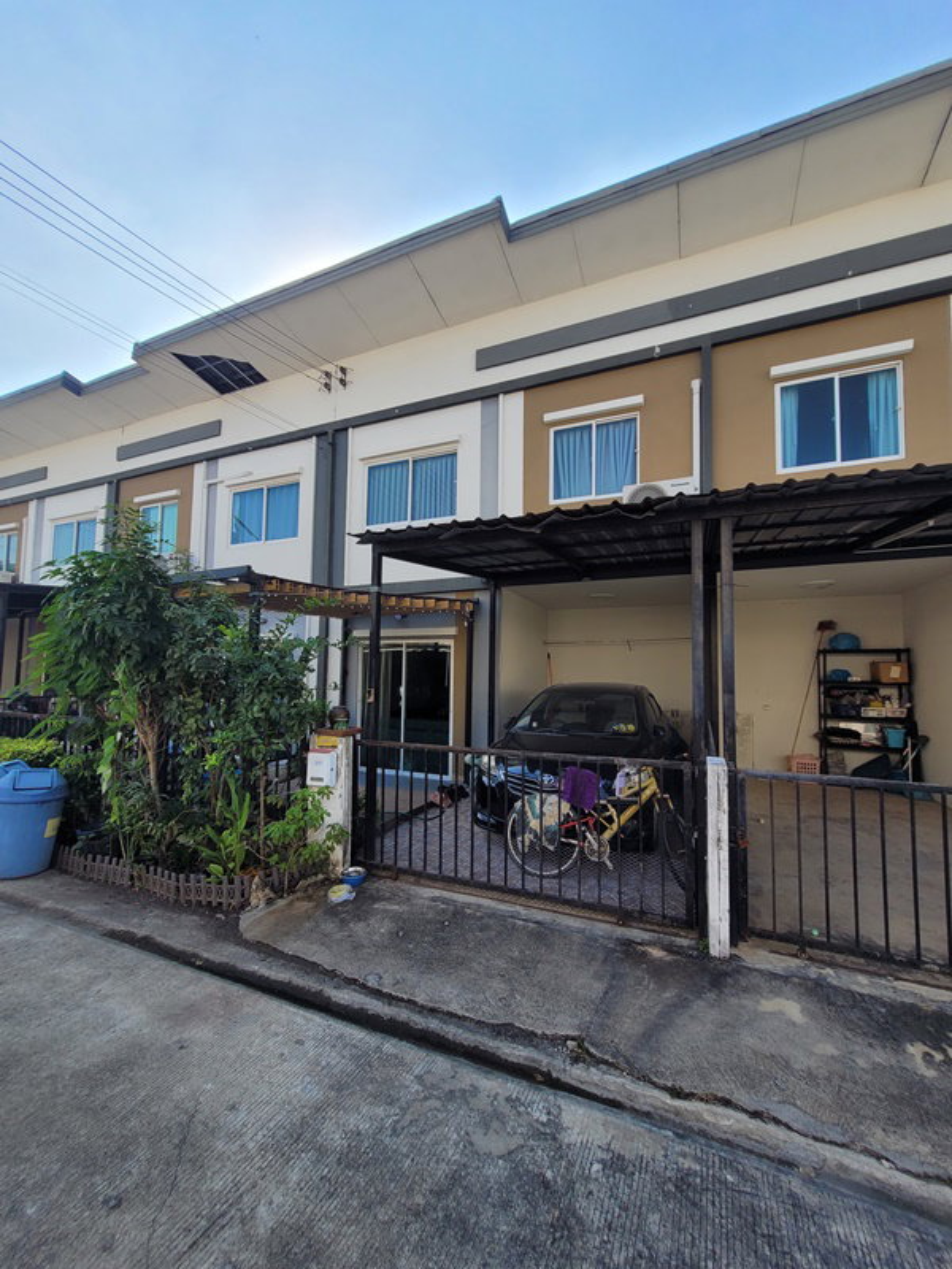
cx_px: 476
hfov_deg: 89.9
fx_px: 477
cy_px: 634
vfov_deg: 106.2
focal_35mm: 13
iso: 40
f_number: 2.2
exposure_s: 1/777
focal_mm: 1.74
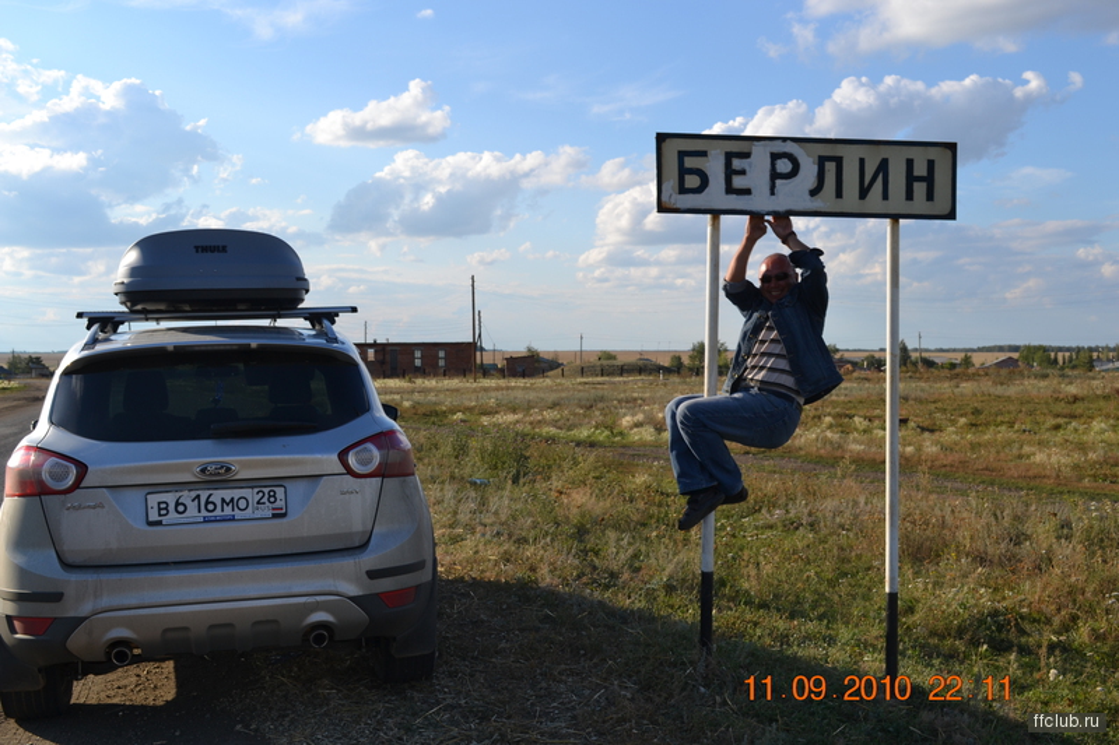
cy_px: 372
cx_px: 560
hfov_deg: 49.6
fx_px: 1212
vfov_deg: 34.2
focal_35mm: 39
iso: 100
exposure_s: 1/200
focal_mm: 26
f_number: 7.1
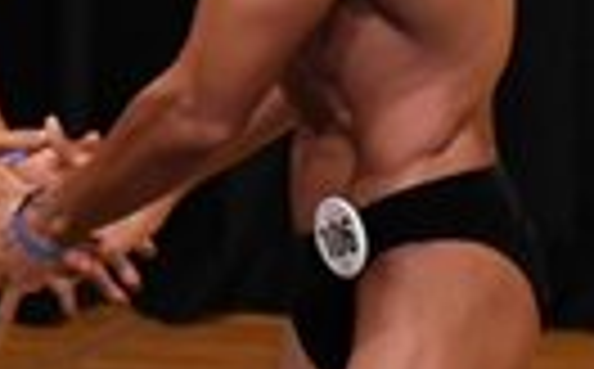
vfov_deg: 1.0
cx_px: 763
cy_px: 292
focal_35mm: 1299
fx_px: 20993
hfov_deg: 1.6
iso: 5000
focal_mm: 145
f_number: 5.6
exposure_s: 1/400
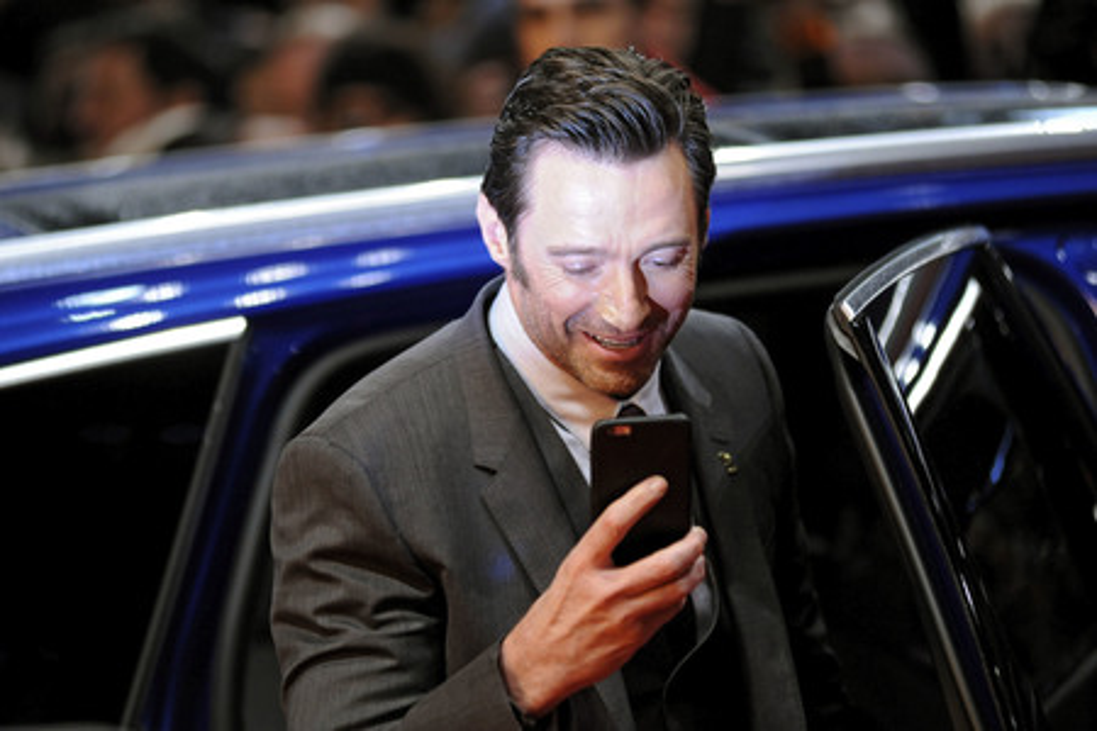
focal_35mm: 200
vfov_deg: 6.9
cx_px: 548
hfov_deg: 10.3
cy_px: 366
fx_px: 6094
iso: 2000
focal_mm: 200
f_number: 2.8
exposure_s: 1/320
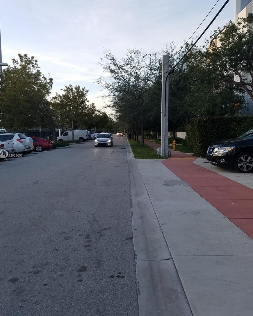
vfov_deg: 62.2
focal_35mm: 28
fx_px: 262
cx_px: 128
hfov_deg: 51.5
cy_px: 156
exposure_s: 1/263
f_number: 1.7
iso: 50
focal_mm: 4.2
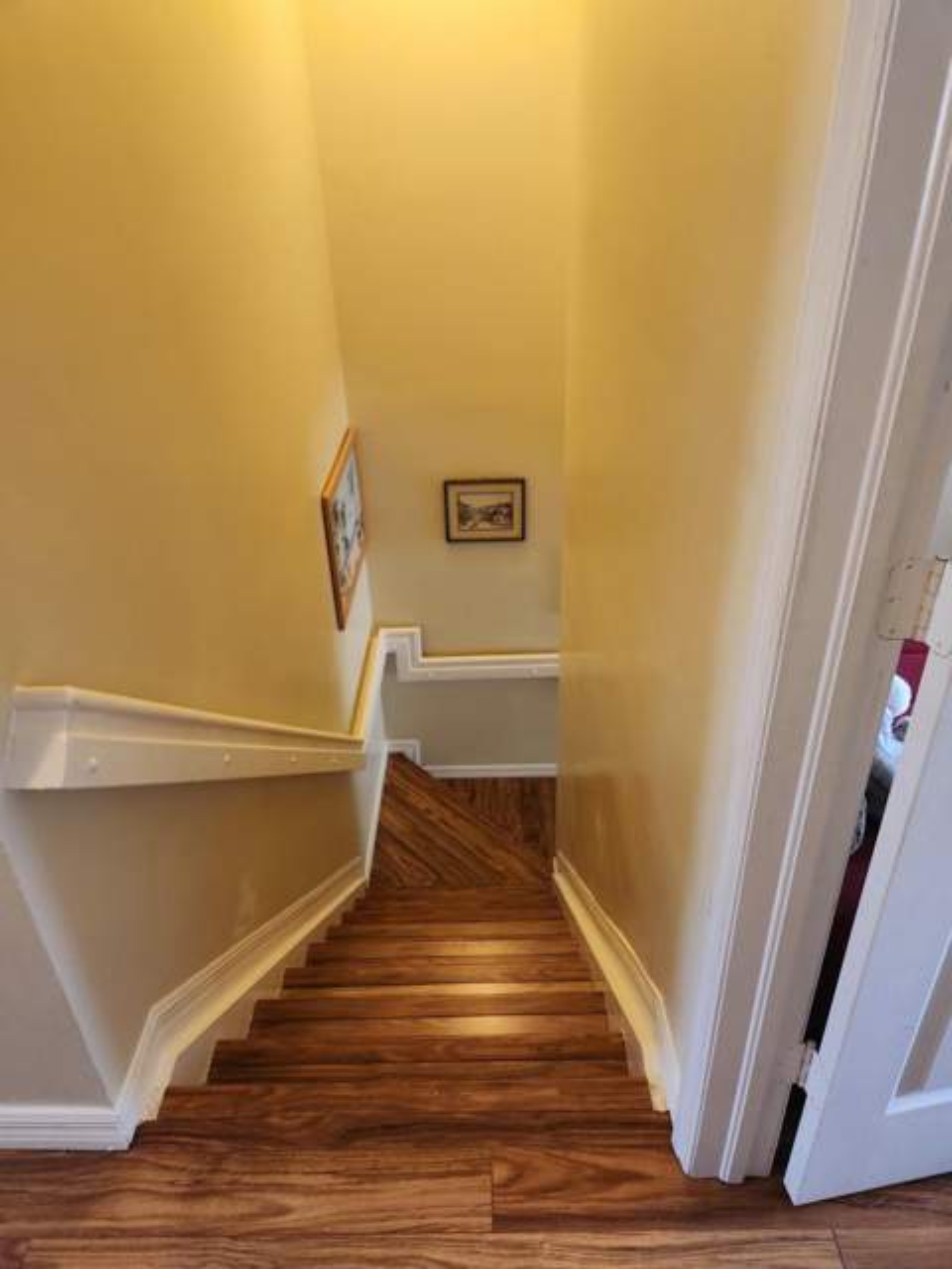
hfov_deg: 58.9
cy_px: 634
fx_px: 843
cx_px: 476
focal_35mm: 23
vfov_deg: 73.9
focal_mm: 5.4
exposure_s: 1/120
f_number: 1.8
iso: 640
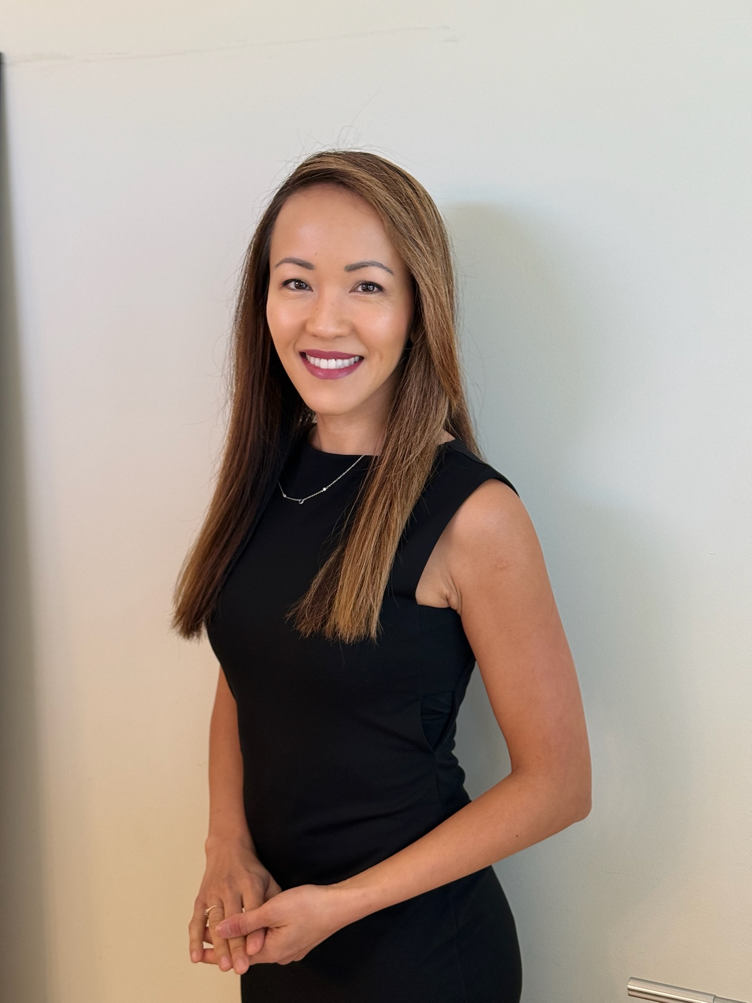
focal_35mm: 48
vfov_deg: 39.7
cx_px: 376
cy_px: 502
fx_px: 1390
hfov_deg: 30.3
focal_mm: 6.76
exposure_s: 1/60
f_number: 1.78
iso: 100
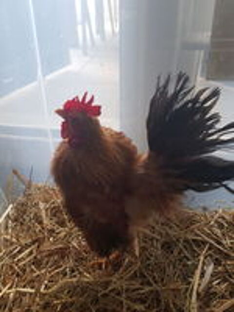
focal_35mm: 26
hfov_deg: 53.1
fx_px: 234
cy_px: 156
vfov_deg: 67.3
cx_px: 117
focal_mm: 4.2
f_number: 1.7
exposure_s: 1/50
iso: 50
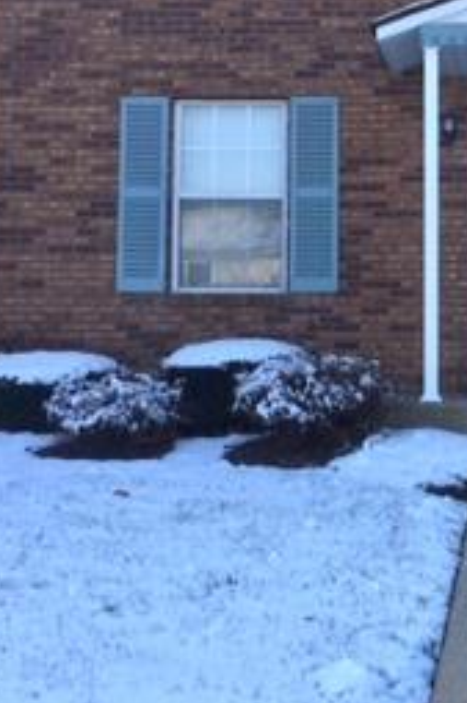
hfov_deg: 17.5
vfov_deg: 26.5
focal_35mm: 76
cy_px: 238
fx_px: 1481
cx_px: 467
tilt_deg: +7.1
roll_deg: +1.2
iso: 32
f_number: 2.2
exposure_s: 1/695
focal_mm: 4.15
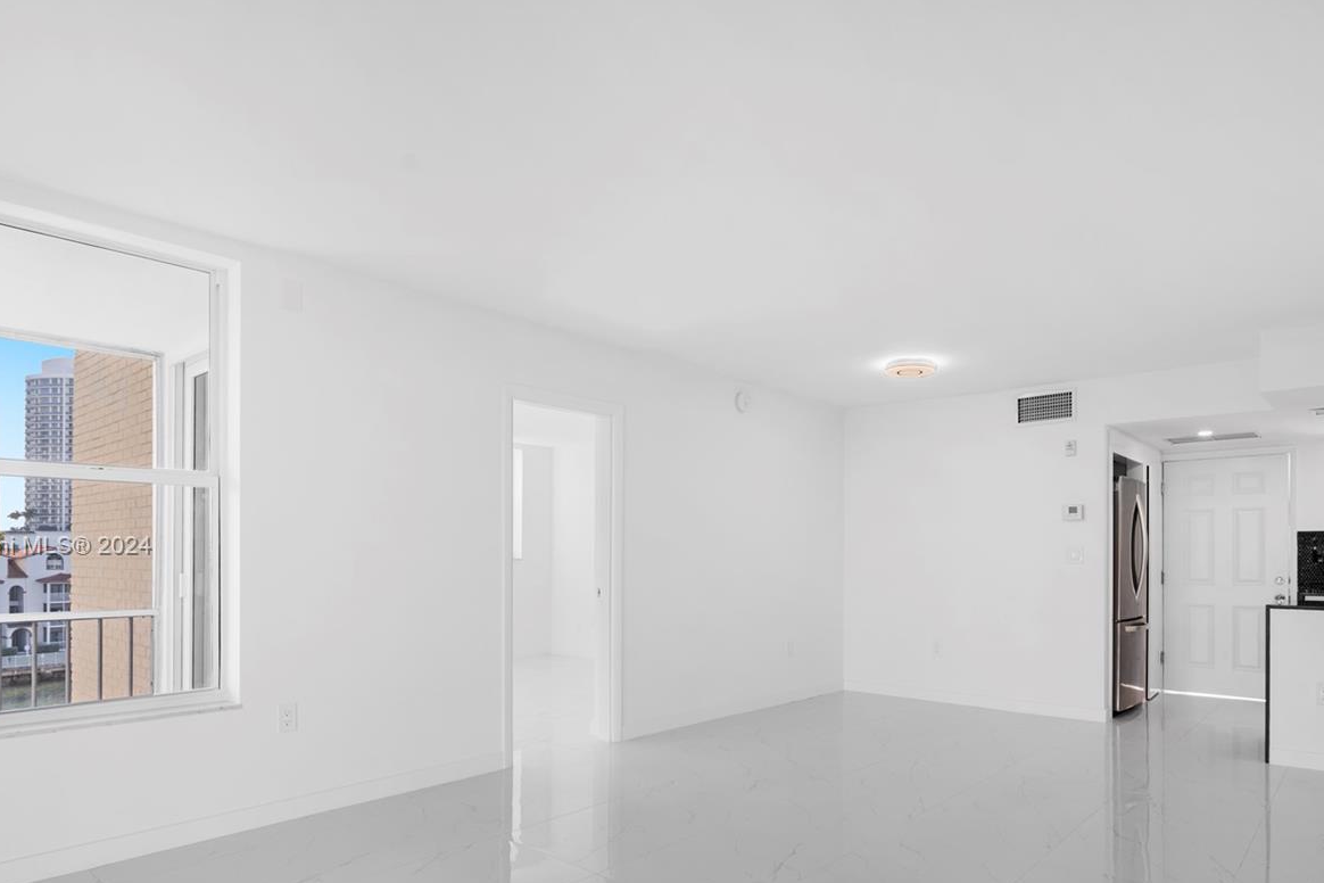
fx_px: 809
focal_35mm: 22
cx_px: 697
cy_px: 548
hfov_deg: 78.5
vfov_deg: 56.6
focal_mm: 16
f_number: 8
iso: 200
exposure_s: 1/15
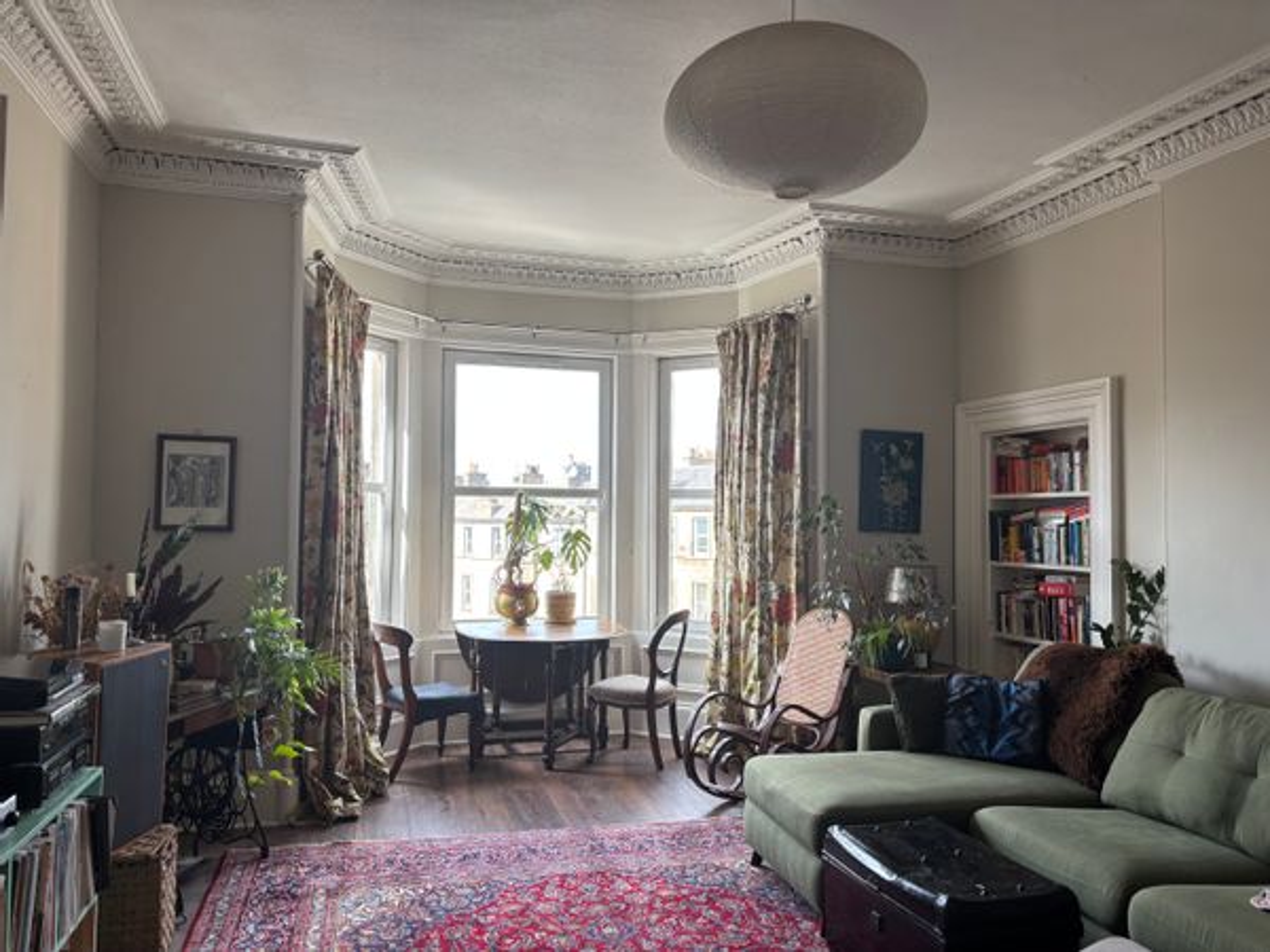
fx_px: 954
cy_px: 476
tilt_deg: +2.0
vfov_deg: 53.1
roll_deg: -0.5
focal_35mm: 26
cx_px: 635
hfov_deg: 67.3
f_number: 1.6
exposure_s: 1/121
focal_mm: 5.96
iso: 50
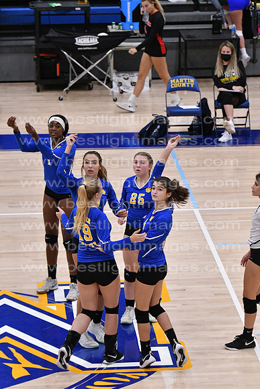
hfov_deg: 7.9
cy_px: 194
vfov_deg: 11.8
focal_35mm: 174
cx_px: 130
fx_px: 1884
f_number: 3.2
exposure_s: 1/1250
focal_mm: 116
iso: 6400
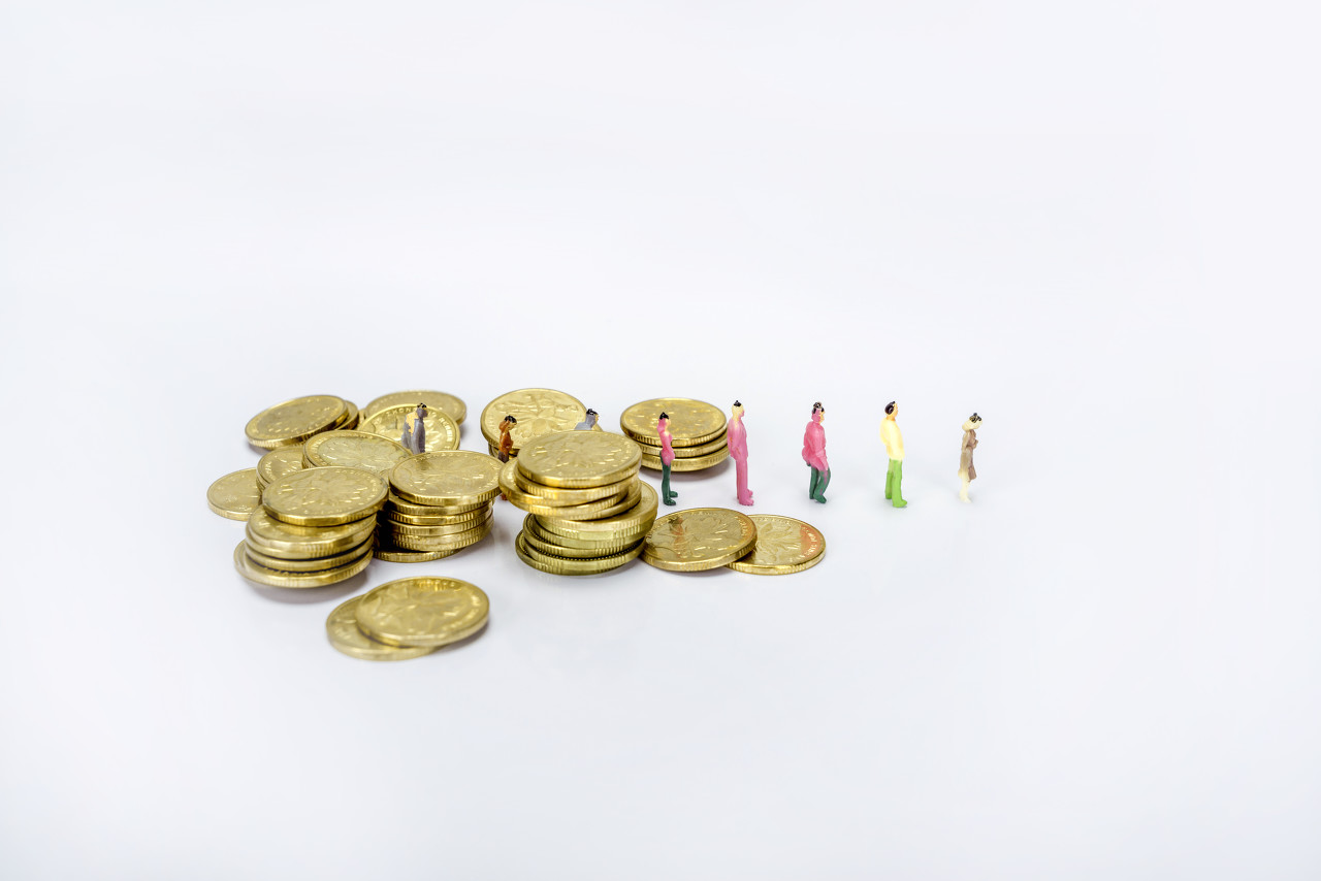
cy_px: 440
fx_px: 3670
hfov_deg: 20.4
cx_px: 660
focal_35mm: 100
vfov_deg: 13.7
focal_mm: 100
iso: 100
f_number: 2.8
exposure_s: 1/200
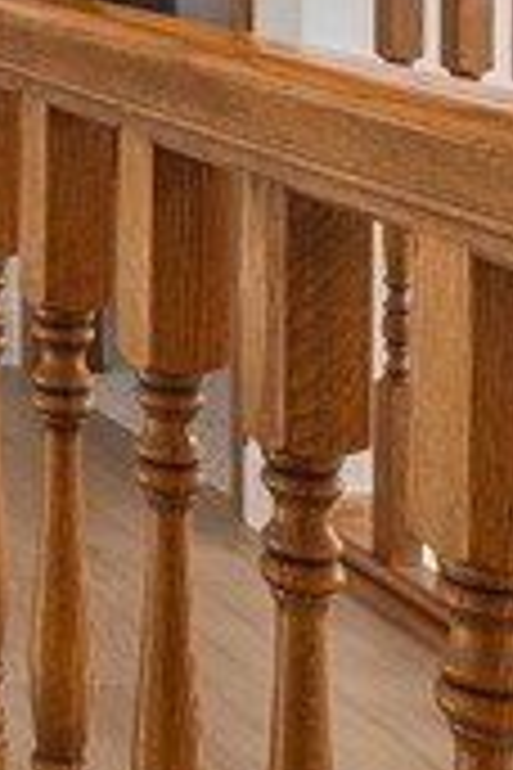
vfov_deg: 21.0
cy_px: -200
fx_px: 1902
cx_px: -565
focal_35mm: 89
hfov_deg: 13.0
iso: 100
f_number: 9
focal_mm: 14
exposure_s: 1/60
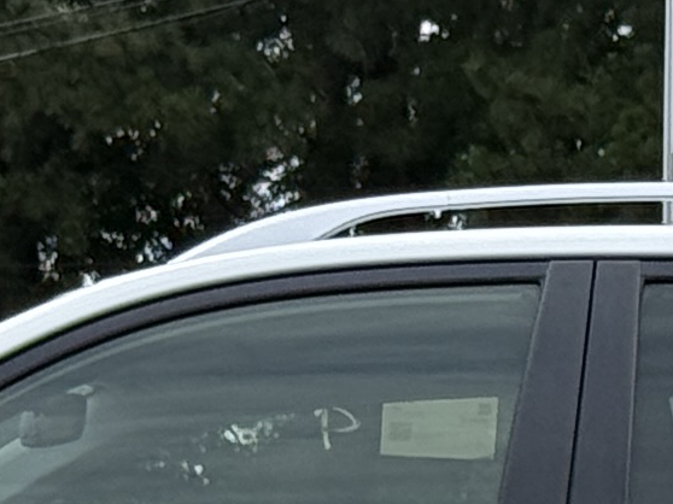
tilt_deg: +2.0
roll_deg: -1.0
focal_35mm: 347
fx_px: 6743
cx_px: 333
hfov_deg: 5.7
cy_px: 635
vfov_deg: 4.3
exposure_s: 1/2415
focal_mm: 6.76
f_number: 1.78
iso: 80
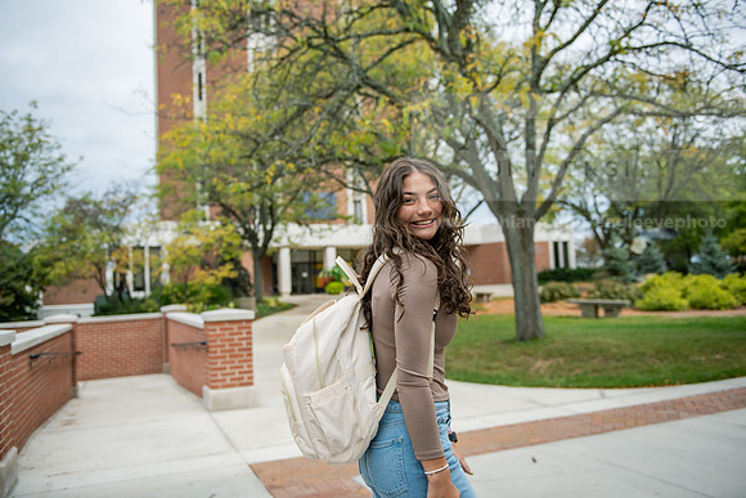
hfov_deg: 60.3
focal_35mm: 31
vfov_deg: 42.3
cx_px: 373
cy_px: 249
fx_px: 643
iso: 100
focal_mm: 31
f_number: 2.8
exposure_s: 1/800
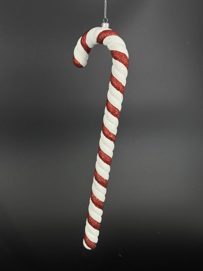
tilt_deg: -12.2
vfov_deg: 38.9
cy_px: 136
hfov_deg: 29.7
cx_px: 103
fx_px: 383
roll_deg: -1.8
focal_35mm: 49
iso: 64
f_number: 1.78
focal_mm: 6.76
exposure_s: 1/390
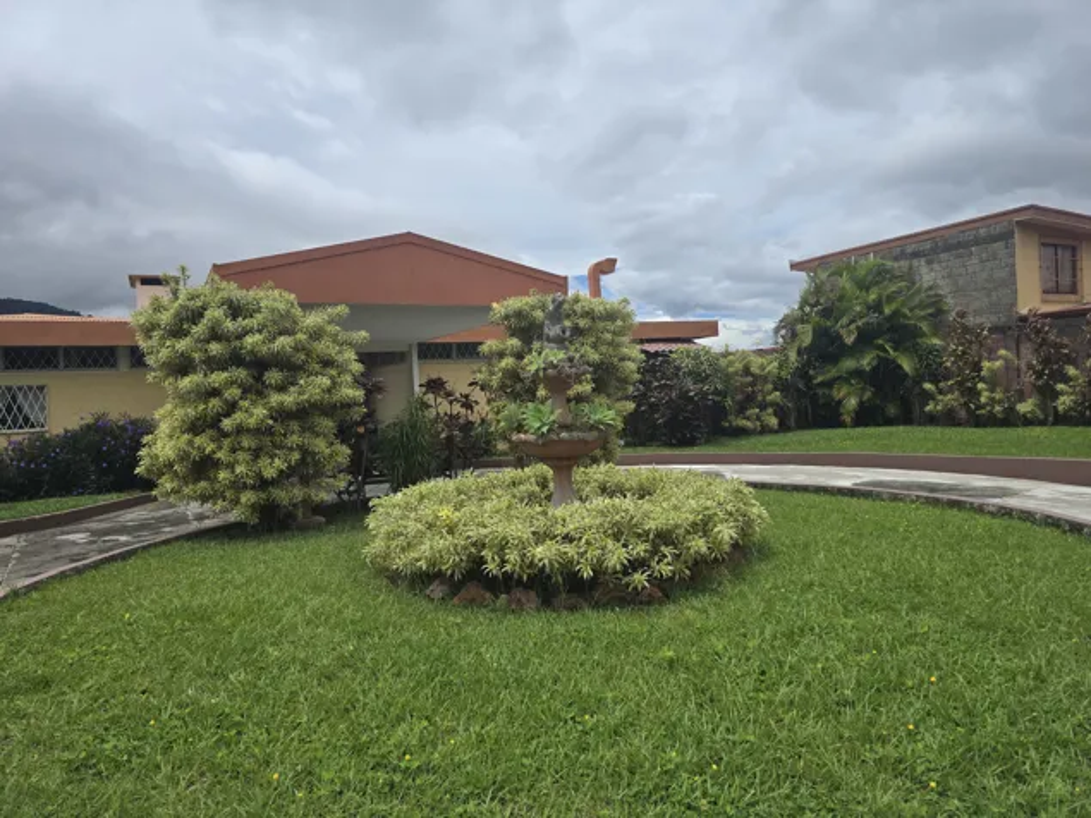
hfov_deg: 73.9
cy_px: 409
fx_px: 725
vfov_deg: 58.9
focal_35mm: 23
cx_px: 546
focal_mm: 6.3
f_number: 1.7
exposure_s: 1/1328
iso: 12
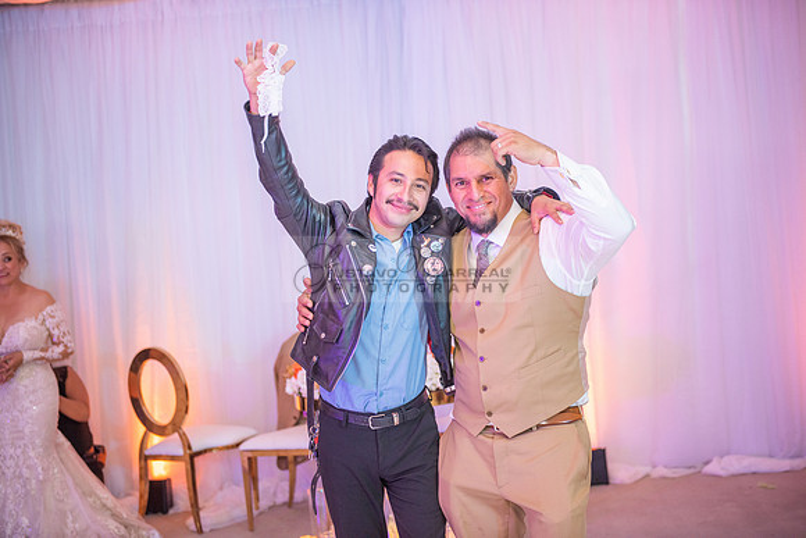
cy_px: 269
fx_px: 1299
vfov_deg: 23.4
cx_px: 403
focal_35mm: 58
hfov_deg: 34.5
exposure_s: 1/160
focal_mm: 58
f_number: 2.8
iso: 1000
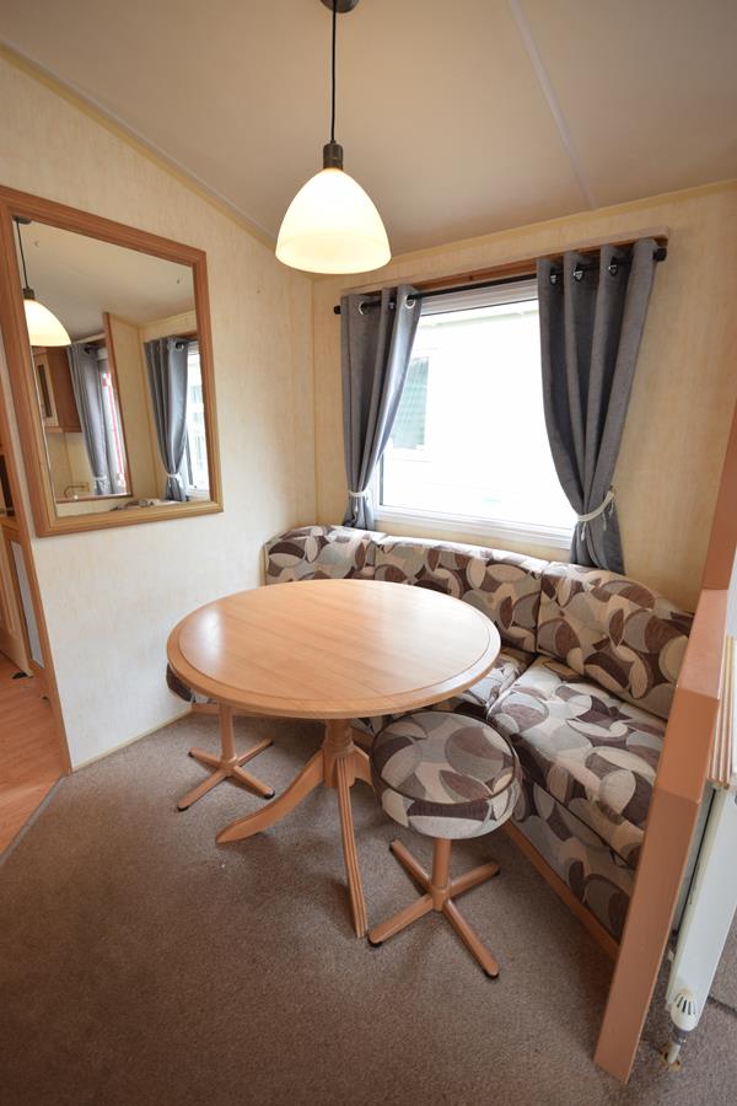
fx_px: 461
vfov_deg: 100.4
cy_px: 553
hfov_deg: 77.3
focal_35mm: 15
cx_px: 368
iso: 200
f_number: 4
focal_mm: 10
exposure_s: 1/25
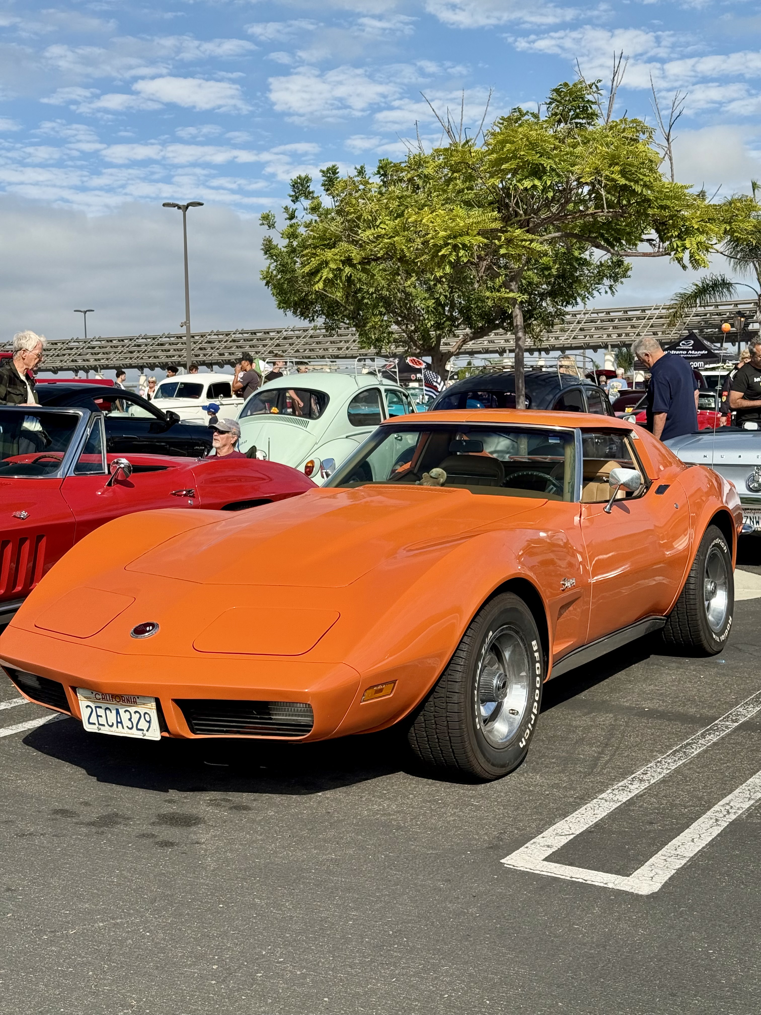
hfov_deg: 30.3
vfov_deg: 39.7
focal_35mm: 48
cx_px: 380
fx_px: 1407
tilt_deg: -3.1
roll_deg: +1.0
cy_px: 508
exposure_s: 1/2415
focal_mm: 6.76
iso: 64
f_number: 1.78
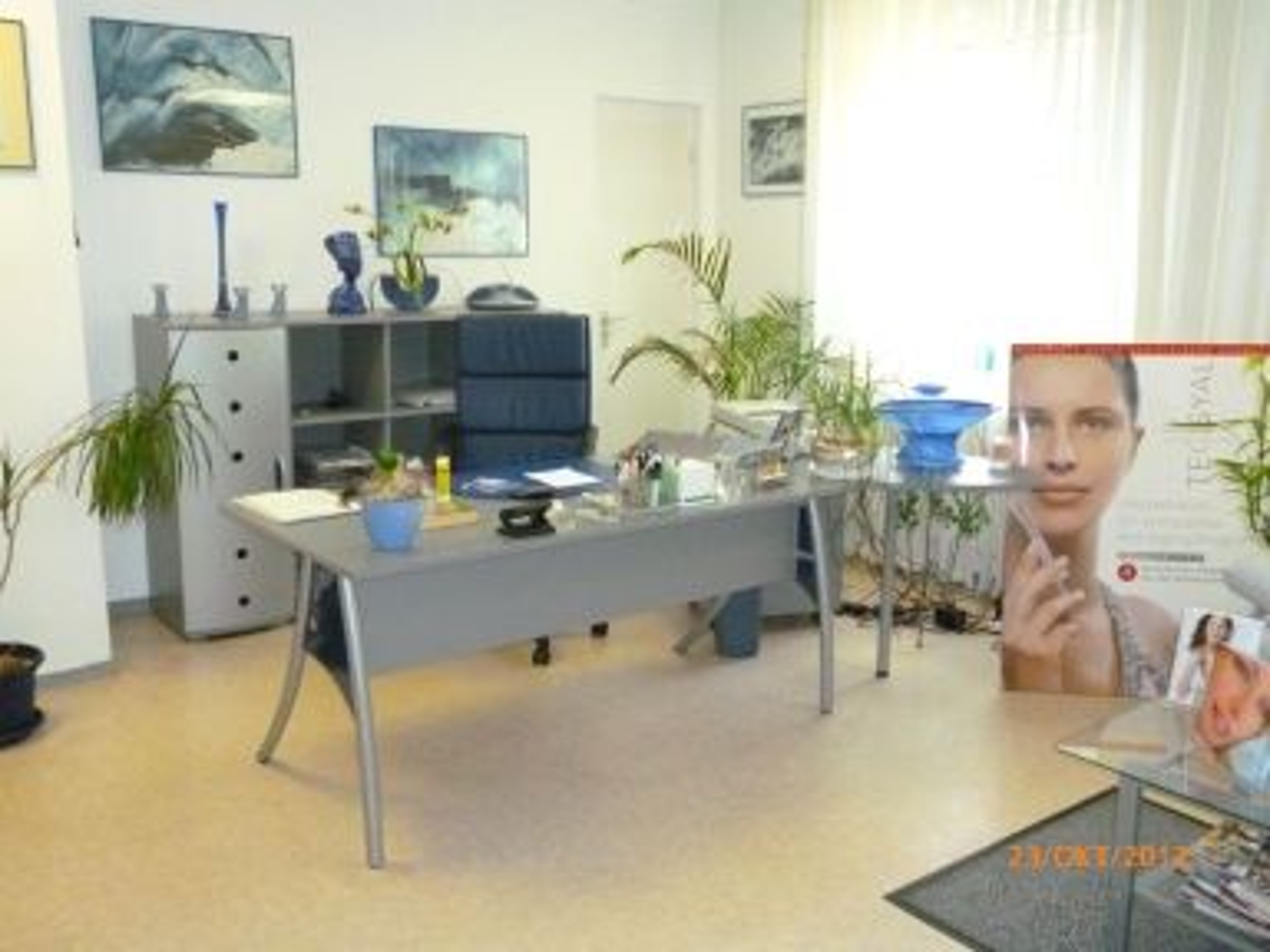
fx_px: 1174
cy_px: 476
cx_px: 635
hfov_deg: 56.8
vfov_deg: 44.2
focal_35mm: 32
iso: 1000
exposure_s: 1/60
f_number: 3.3
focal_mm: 5.7
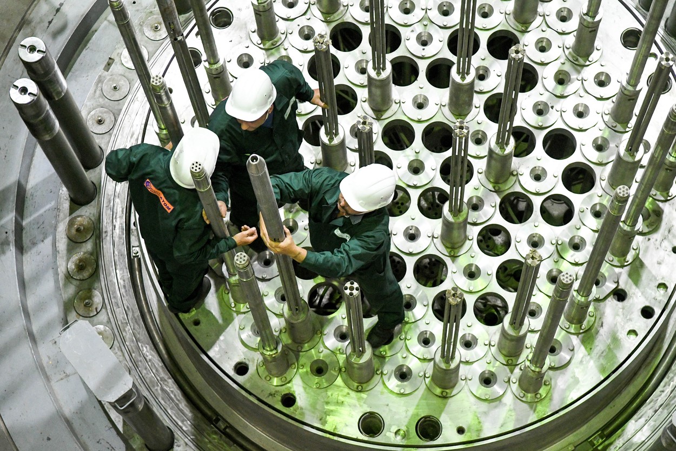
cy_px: 226
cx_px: 338
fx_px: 1549
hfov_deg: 24.6
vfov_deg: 16.5
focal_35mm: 82
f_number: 5
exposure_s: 1/250
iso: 5000
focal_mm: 55
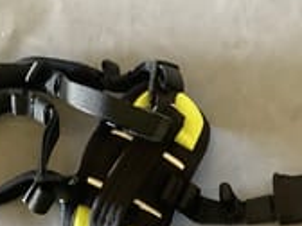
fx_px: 803
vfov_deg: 15.7
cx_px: 307
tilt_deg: -74.1
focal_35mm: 92
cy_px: 234
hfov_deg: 20.6
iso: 400
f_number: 2.4
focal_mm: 3.3
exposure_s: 1/25
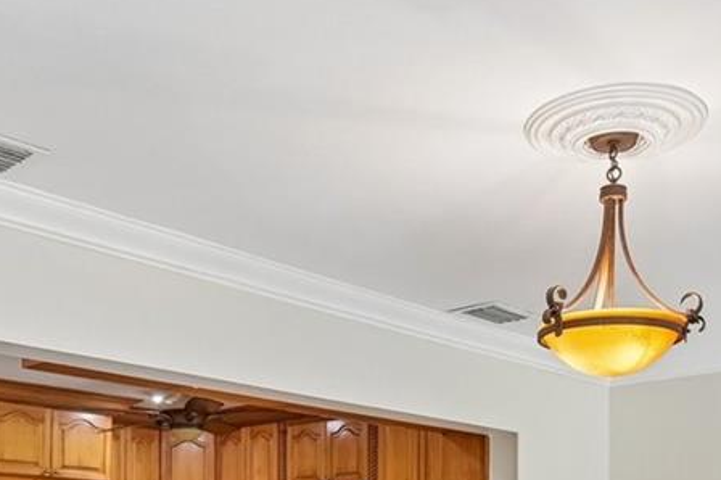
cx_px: 352
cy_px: 590
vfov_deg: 24.2
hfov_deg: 39.6
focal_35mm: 50
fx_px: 1001
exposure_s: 1/40
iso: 400
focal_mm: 14
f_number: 8
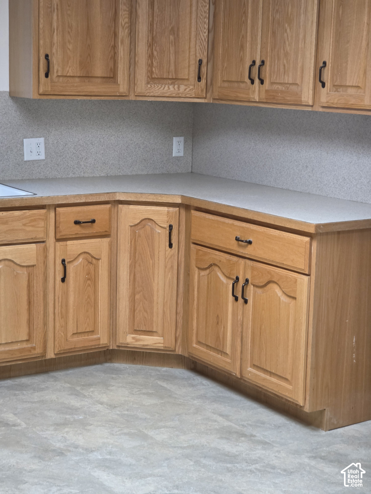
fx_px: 986
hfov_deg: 21.3
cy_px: 247
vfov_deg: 28.2
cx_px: 186
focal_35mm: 69
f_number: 2.4
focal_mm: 7
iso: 125
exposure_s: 1/66
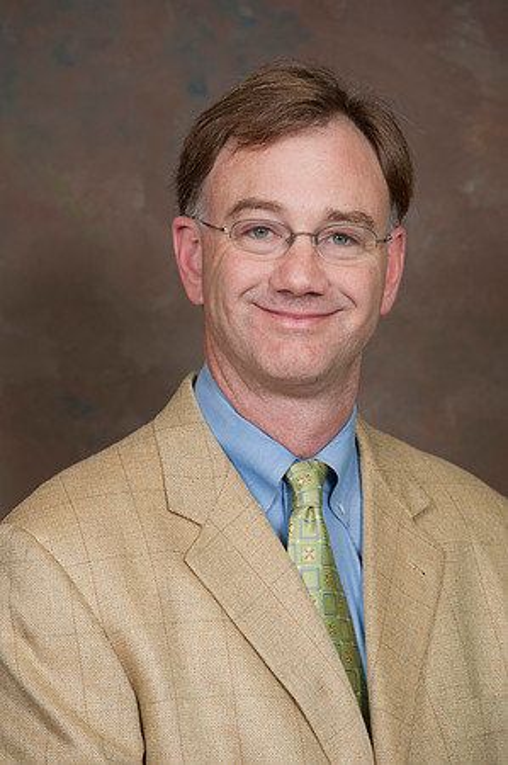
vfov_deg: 10.3
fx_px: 4243
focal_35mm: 200
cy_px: 382
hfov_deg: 6.9
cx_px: 254
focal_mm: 200
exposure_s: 1/100
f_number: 5.6
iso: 320
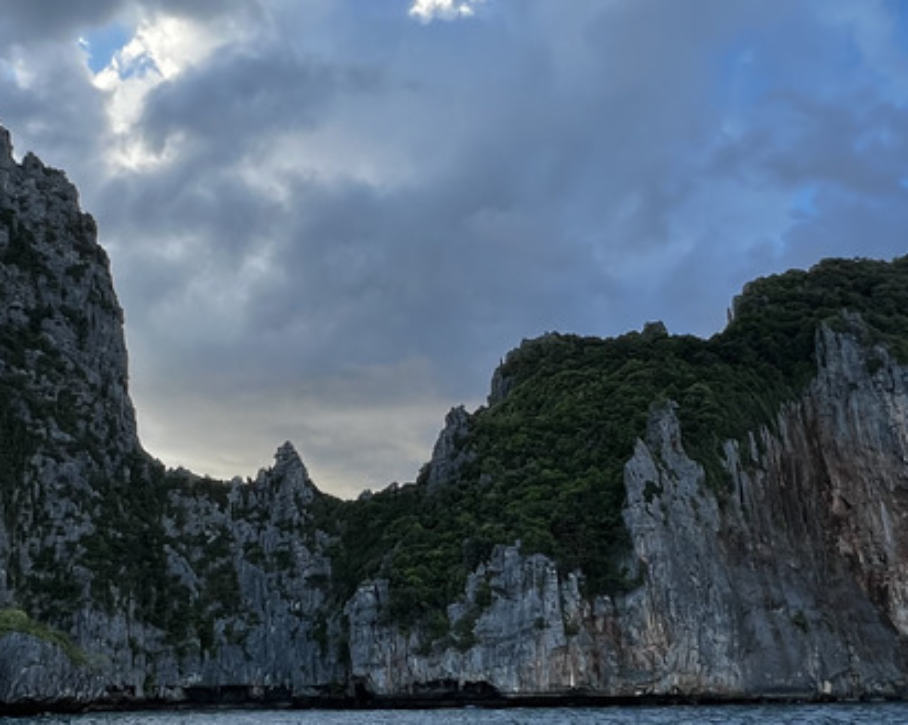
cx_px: 410
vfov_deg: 40.1
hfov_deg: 49.0
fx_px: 994
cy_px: 355
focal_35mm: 37
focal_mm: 1.57
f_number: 1.8
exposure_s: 1/469
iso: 32
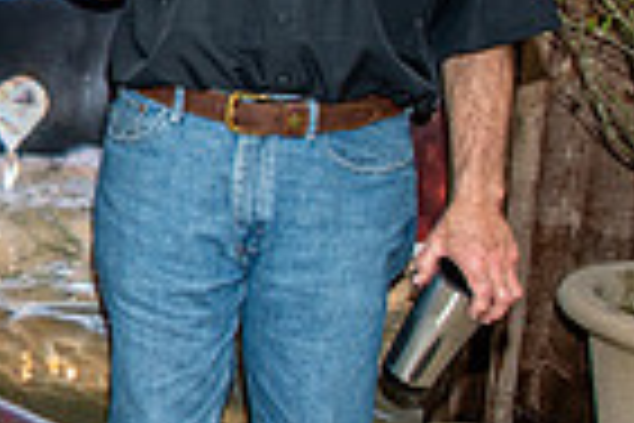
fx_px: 1955
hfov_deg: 15.8
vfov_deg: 12.3
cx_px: -504
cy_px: 86
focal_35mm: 111
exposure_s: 1/200
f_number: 6.3
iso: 160
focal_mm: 27
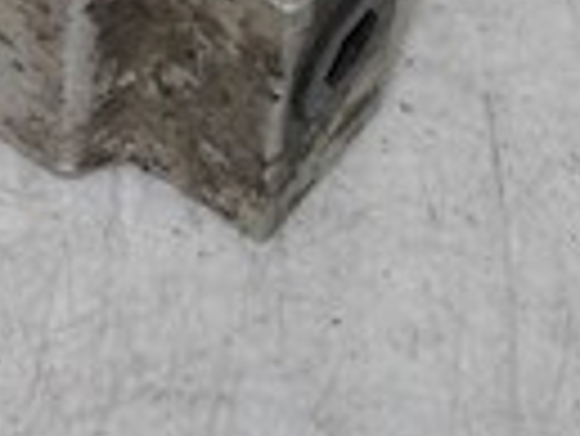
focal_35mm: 203
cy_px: -355
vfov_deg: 7.1
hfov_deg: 9.6
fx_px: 3404
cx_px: -49
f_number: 5.5
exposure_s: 1/80
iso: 80
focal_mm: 6.72
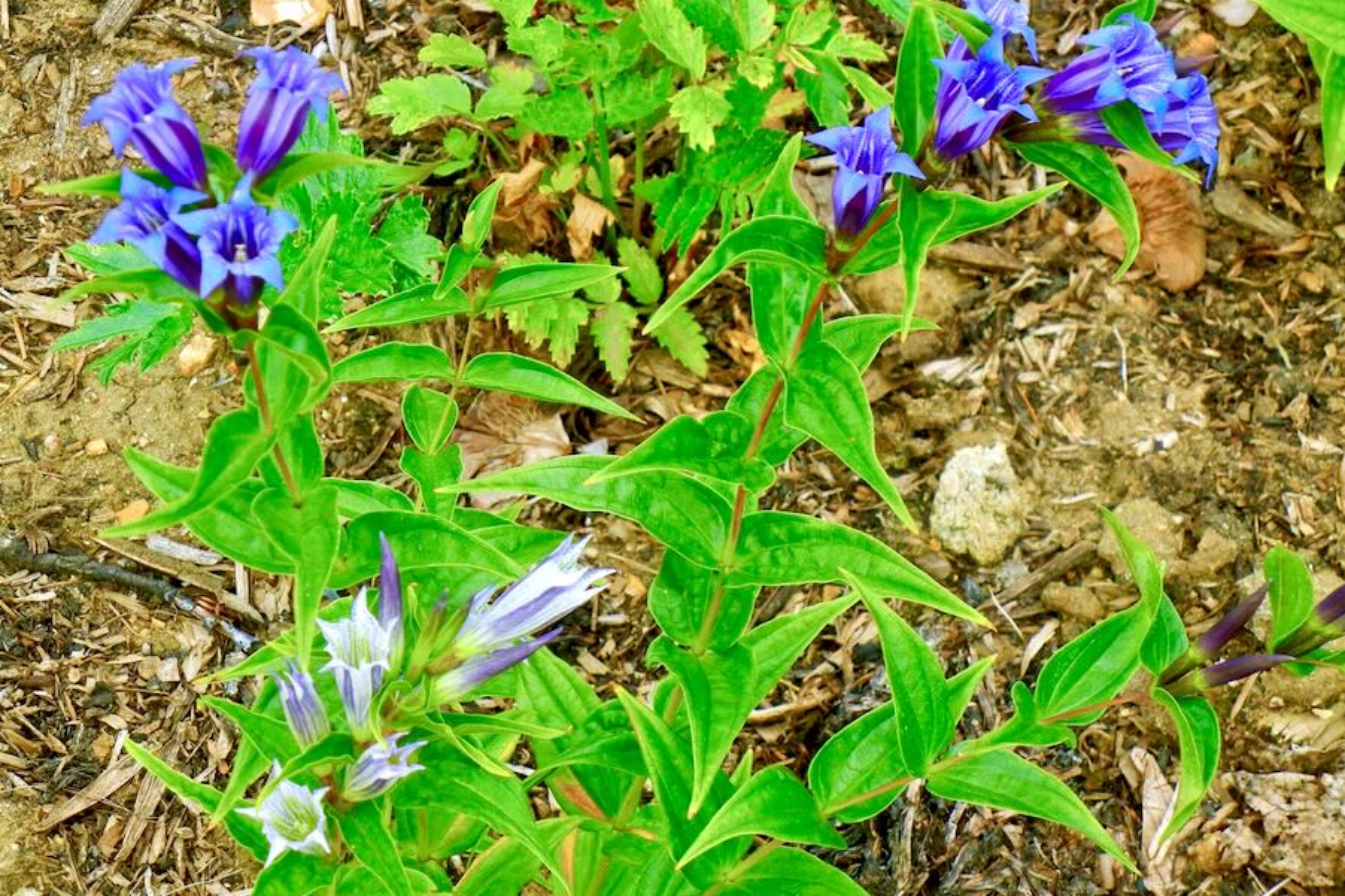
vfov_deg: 8.7
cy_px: 335
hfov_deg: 13.1
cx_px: 634
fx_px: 5864
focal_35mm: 157
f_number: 4.6
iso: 160
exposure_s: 1/185
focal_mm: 24
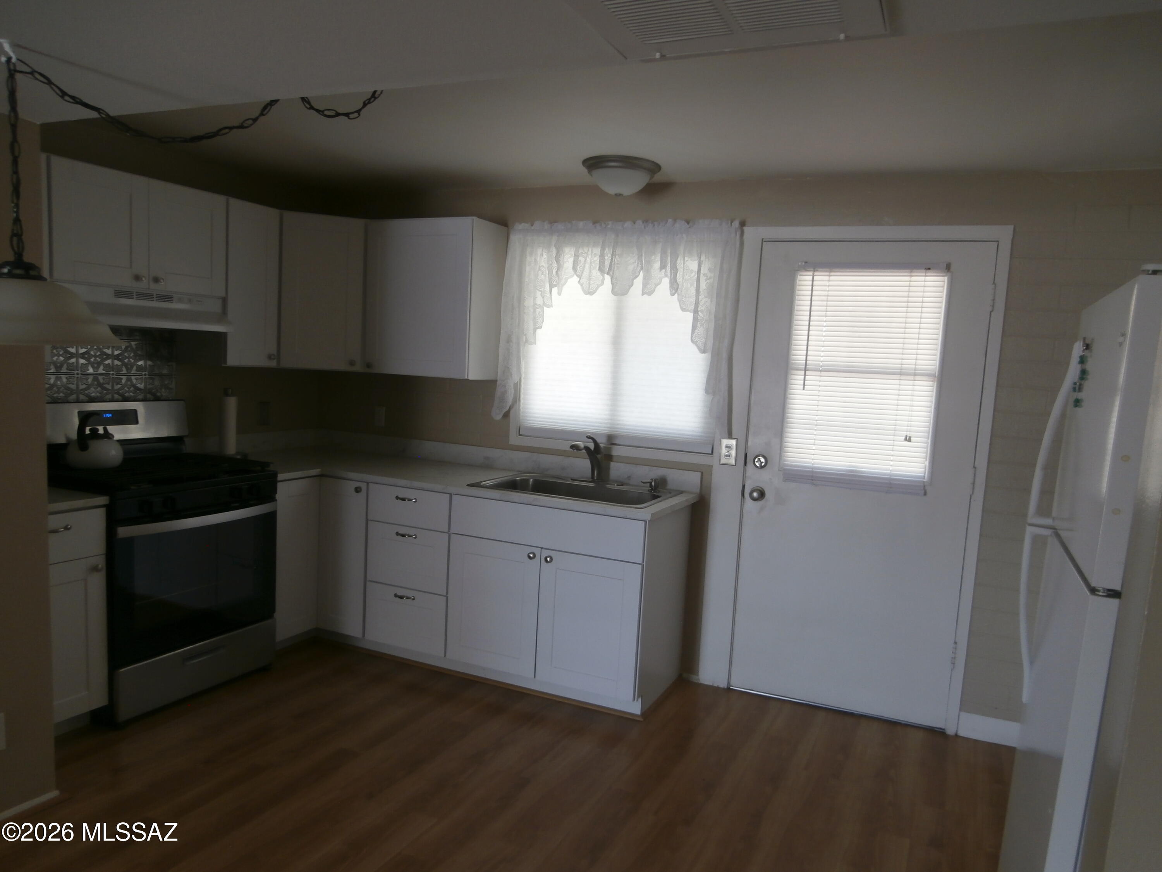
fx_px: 806
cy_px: 436
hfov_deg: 71.6
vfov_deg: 56.8
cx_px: 581
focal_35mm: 24
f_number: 3
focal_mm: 4.2
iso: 100
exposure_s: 1/20
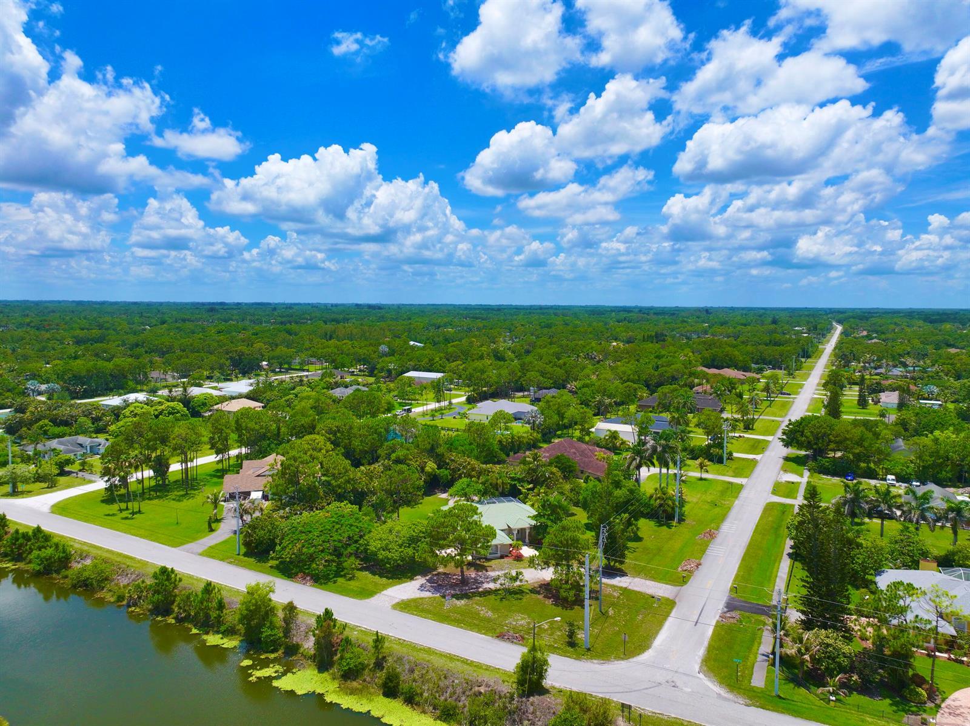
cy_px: 363
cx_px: 485
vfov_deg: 56.8
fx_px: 672
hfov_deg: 71.6
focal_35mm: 24
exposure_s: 1/2500
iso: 100
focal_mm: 12.29
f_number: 2.8
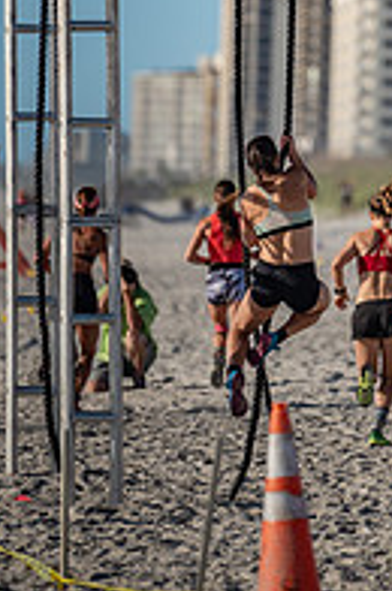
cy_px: 18
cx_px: 407
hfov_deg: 3.0
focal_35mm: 460
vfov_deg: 4.5
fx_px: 7539
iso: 280
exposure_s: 1/4000
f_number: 2.8
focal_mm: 200
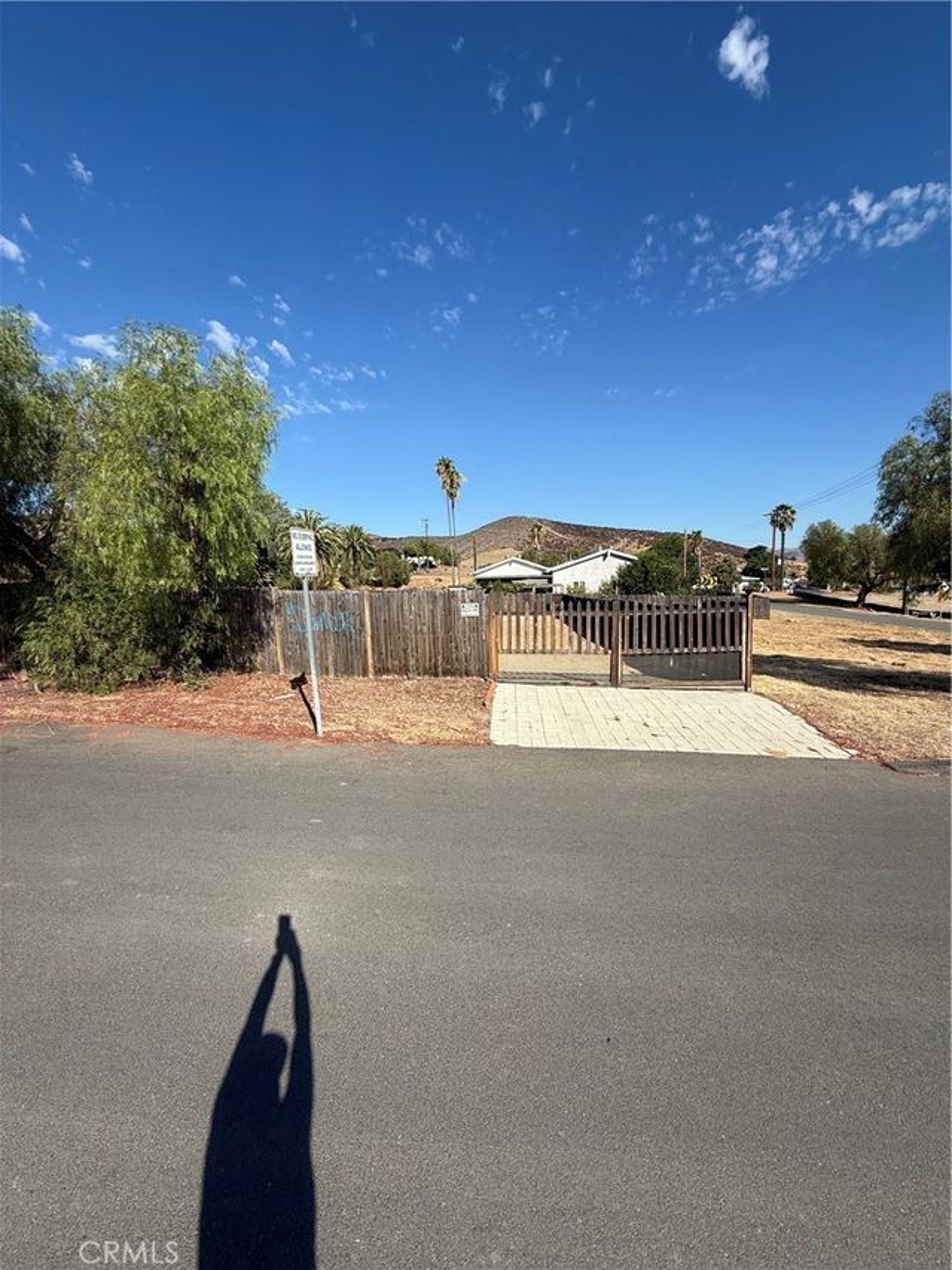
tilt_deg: -6.4
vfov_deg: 102.1
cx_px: 476
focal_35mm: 14
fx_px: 513
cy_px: 635
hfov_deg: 85.7
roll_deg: +1.4
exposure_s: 1/2717
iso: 50
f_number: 2.2
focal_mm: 2.22
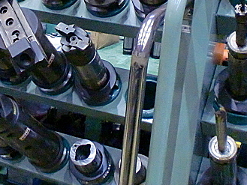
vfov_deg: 21.5
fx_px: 485
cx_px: 65
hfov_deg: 28.2
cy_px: 53
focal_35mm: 68
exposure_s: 1/60
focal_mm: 6.3
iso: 1250
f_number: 3.1
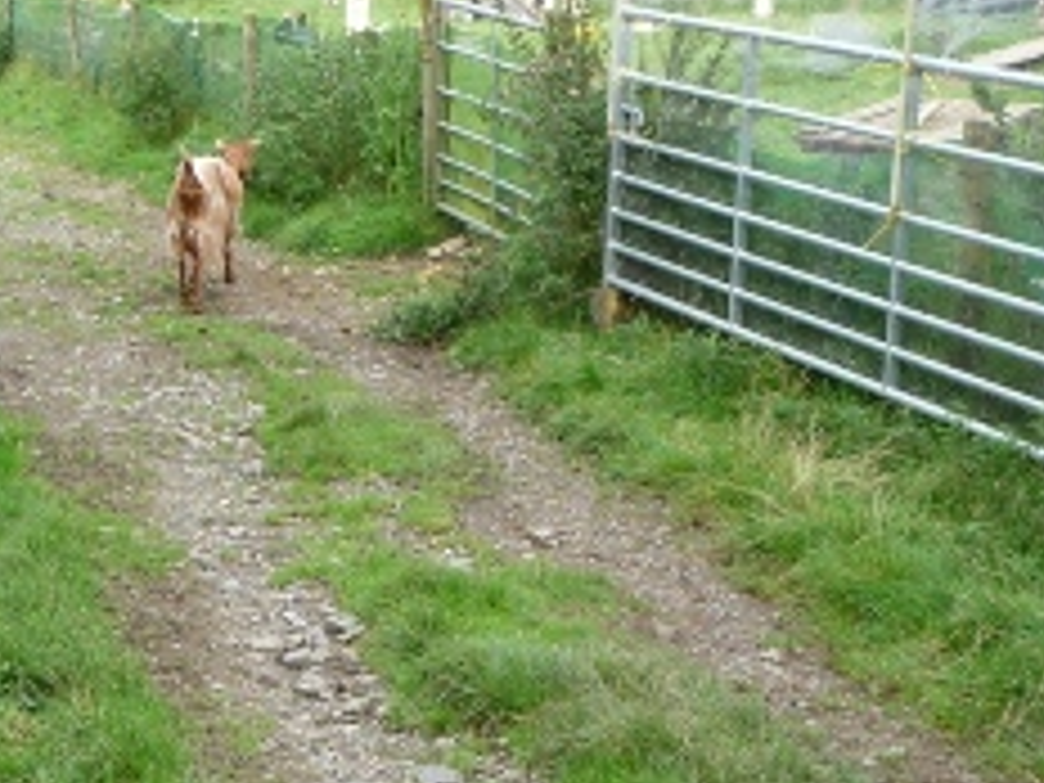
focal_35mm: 87
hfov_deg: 22.0
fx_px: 2624
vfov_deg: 17.0
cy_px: 486
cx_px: 130
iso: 100
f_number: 4.1
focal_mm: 7.6
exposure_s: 1/80
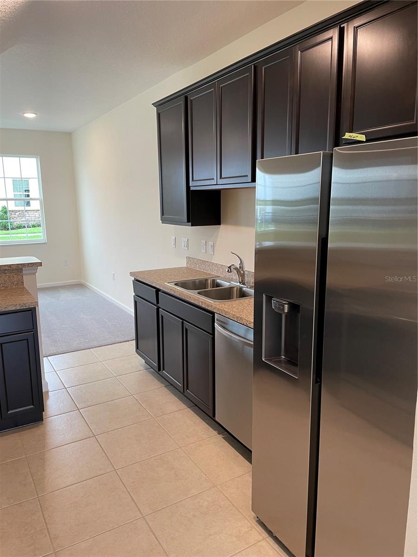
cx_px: 209
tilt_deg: -11.8
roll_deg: +1.8
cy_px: 278
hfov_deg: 53.1
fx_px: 419
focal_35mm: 26
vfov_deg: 67.3
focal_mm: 4.2
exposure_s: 1/60
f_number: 1.6
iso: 100
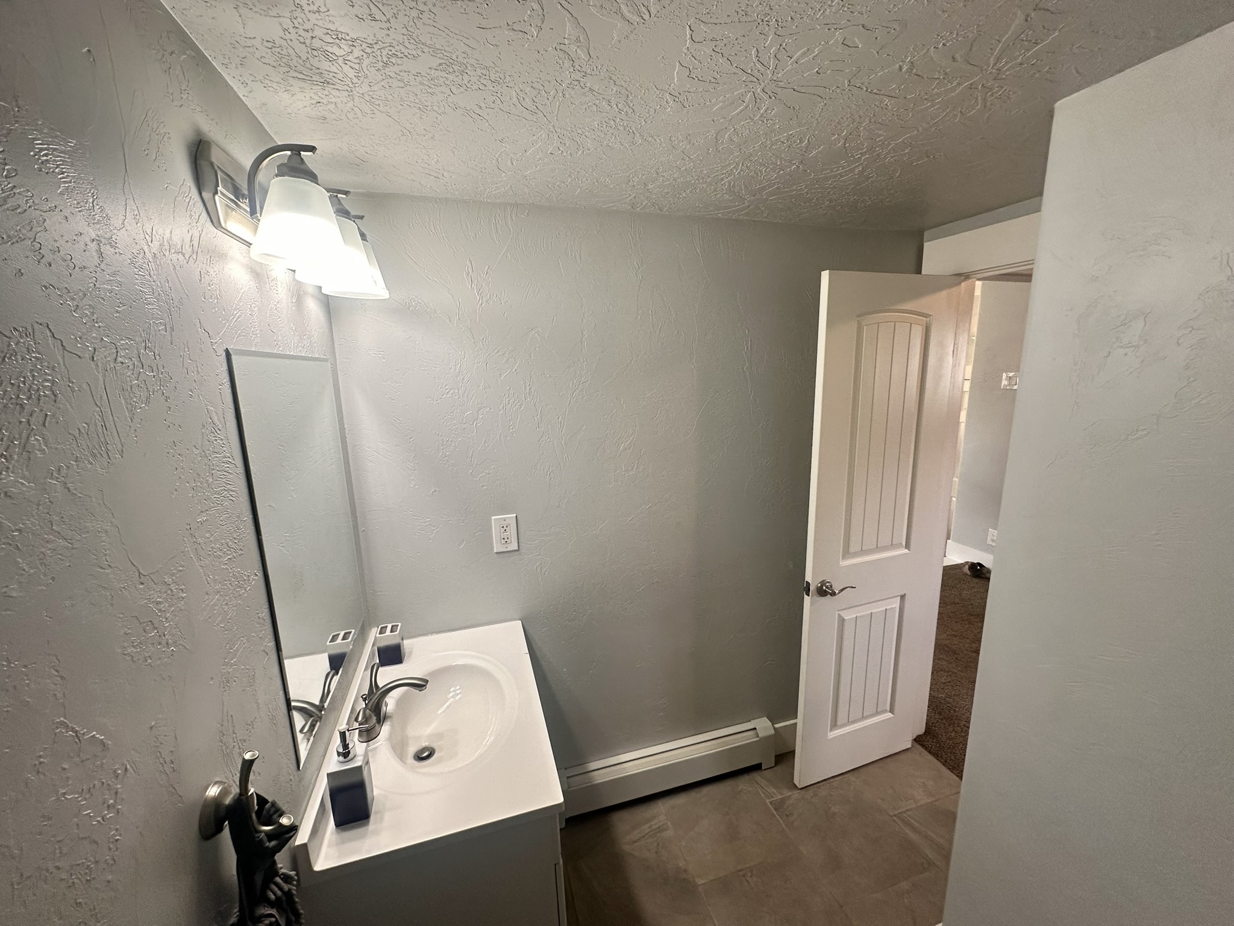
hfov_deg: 102.1
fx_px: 499
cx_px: 617
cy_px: 463
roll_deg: +0.6
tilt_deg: -11.0
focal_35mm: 14
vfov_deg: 85.7
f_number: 2.2
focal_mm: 2.22
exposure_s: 1/99
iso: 100
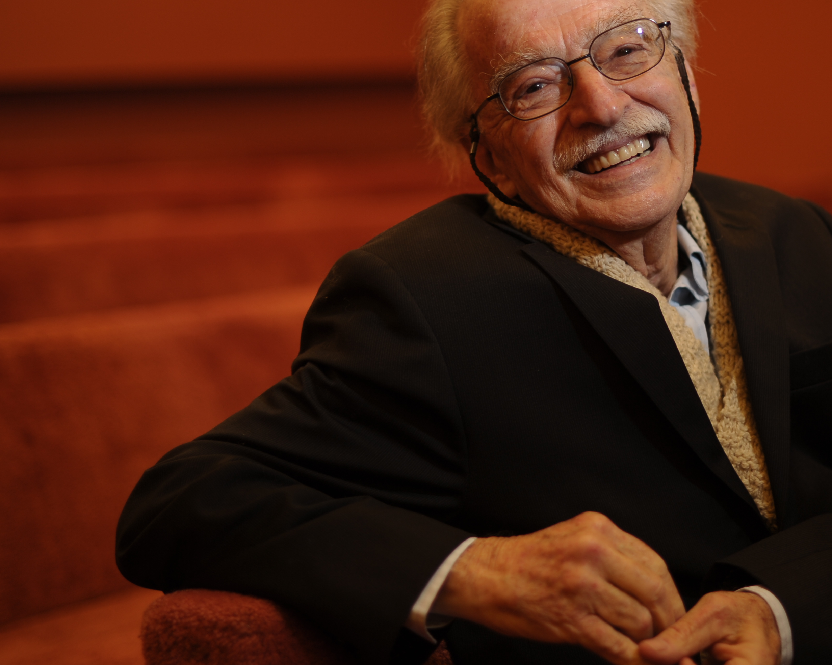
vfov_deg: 18.9
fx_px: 1994
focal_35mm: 81
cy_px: 264
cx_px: 465
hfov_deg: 23.6
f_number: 1.4
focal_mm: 50
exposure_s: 1/100
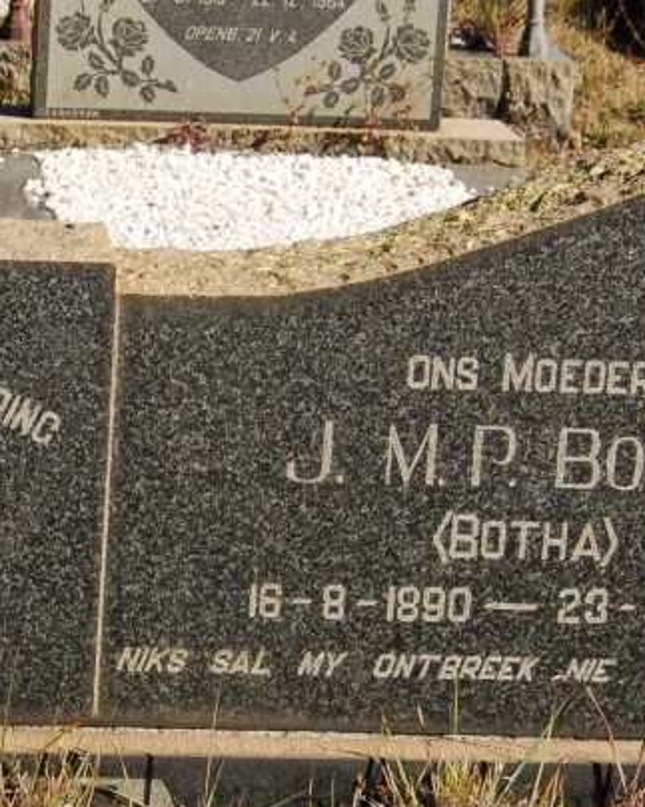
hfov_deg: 11.7
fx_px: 3089
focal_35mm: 129
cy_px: 440
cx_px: -146
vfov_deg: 14.9
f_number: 6.3
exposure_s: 1/400
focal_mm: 31
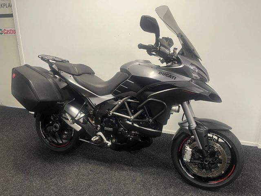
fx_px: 196
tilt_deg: -17.4
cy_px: 98
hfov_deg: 67.3
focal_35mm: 26
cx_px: 130
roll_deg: +0.5
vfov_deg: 53.1
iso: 100
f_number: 1.6
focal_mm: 5.1
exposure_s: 1/50
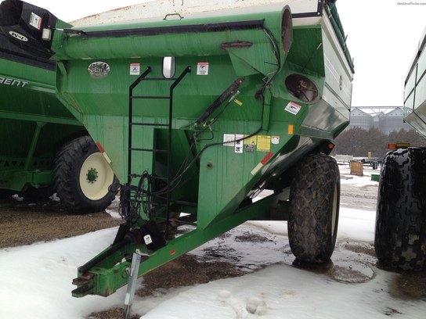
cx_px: 213
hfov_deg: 52.6
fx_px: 431
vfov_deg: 40.7
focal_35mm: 35
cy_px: 160
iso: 50
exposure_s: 1/191
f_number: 2.4
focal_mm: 4.28
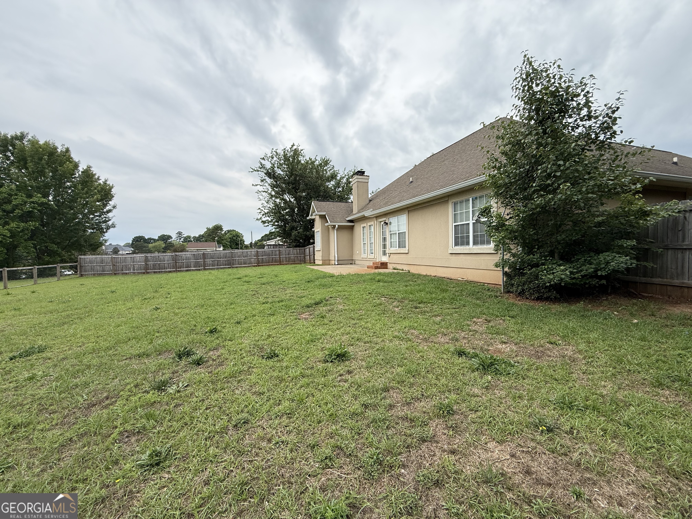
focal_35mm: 14
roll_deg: +1.0
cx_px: 346
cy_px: 260
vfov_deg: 85.7
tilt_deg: -1.8
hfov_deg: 102.1
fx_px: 280
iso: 64
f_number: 2.2
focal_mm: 2.22
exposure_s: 1/985
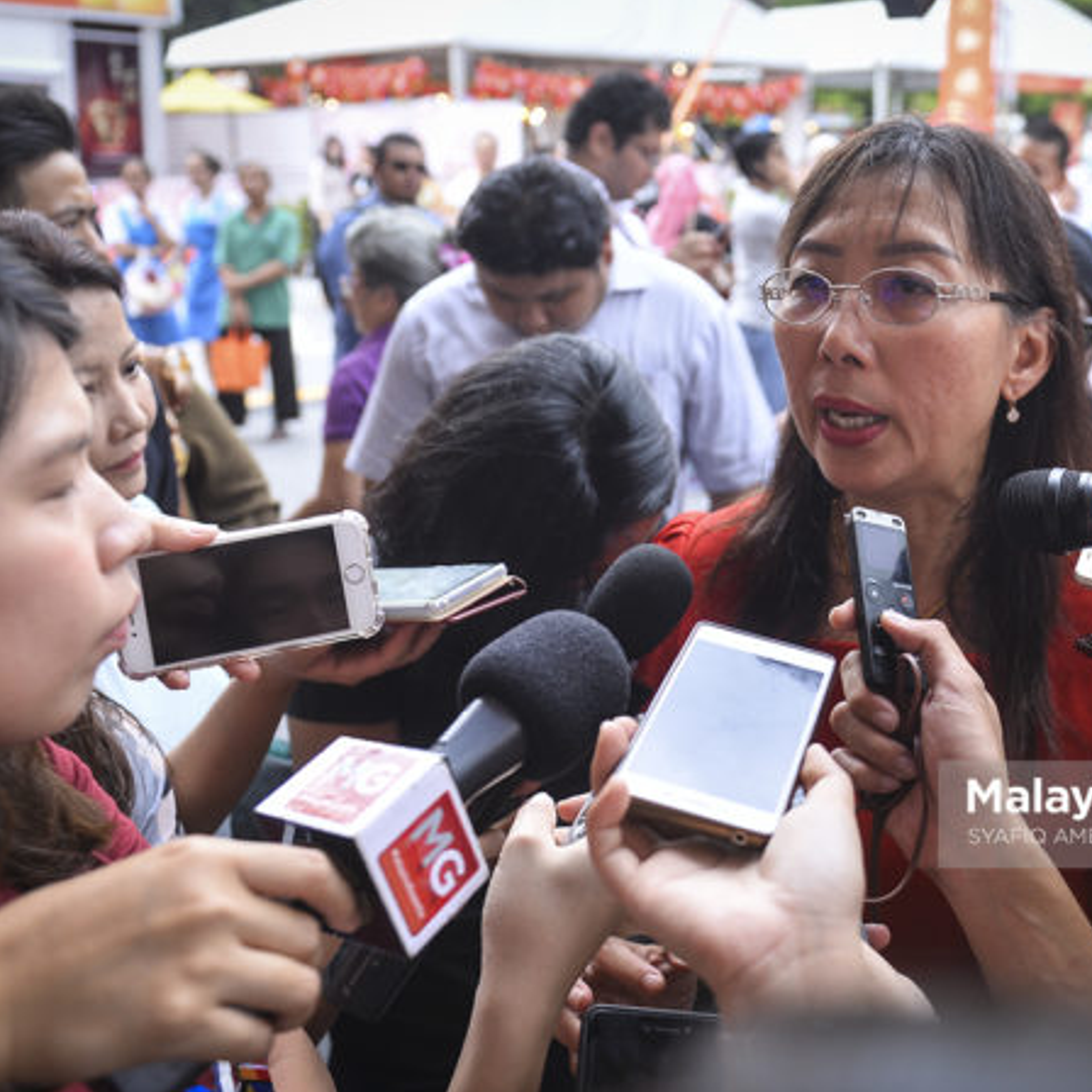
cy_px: 544
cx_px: 708
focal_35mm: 31
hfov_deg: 51.8
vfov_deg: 52.5
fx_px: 1106
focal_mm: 24
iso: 200
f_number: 3.2
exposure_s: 1/200
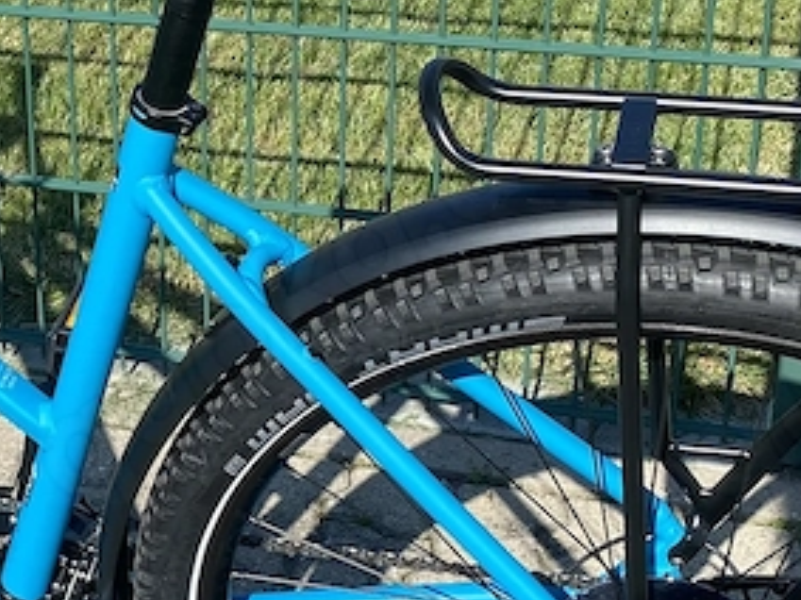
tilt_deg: -26.0
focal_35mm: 92
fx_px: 2128
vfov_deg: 16.0
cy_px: 325
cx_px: 0
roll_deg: +4.1
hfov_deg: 20.6
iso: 32
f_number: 1.8
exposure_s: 1/1779
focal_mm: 4.25
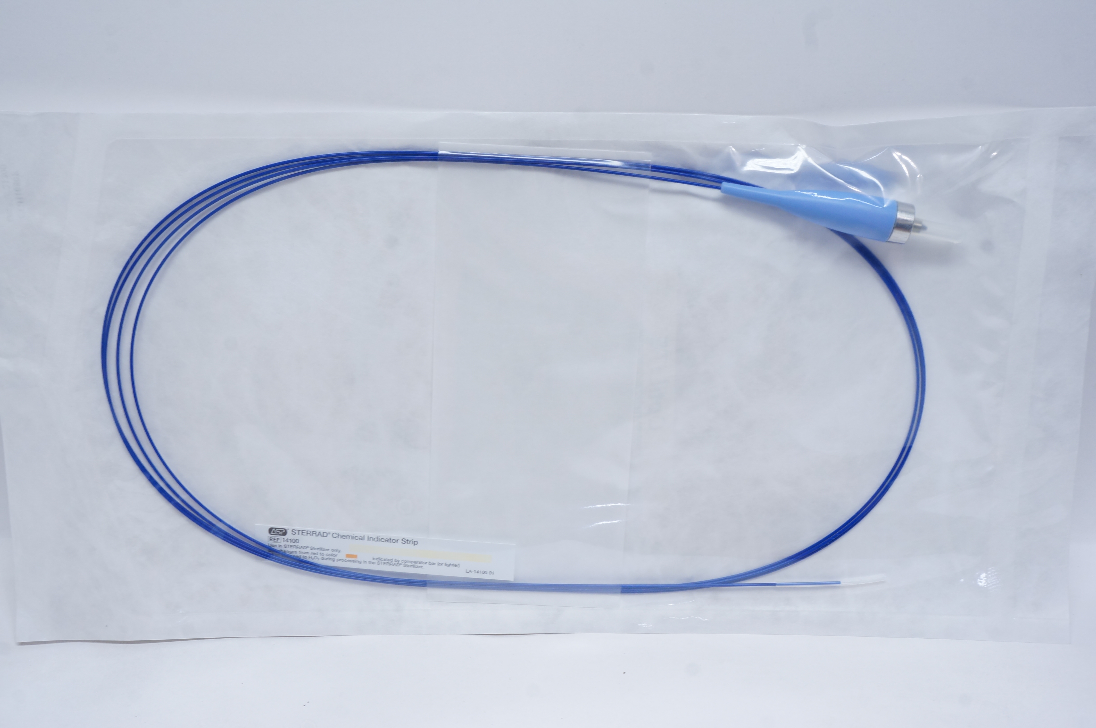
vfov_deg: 32.9
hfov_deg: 48.0
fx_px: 1232
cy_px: 364
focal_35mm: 40
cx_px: 548
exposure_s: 1/10
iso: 400
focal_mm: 27
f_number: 13
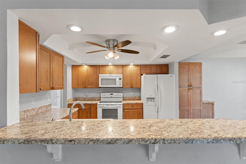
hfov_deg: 90.0
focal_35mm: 18
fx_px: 123
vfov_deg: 67.4
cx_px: 123
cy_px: 82
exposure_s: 1/6
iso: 400
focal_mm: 12
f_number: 7.1
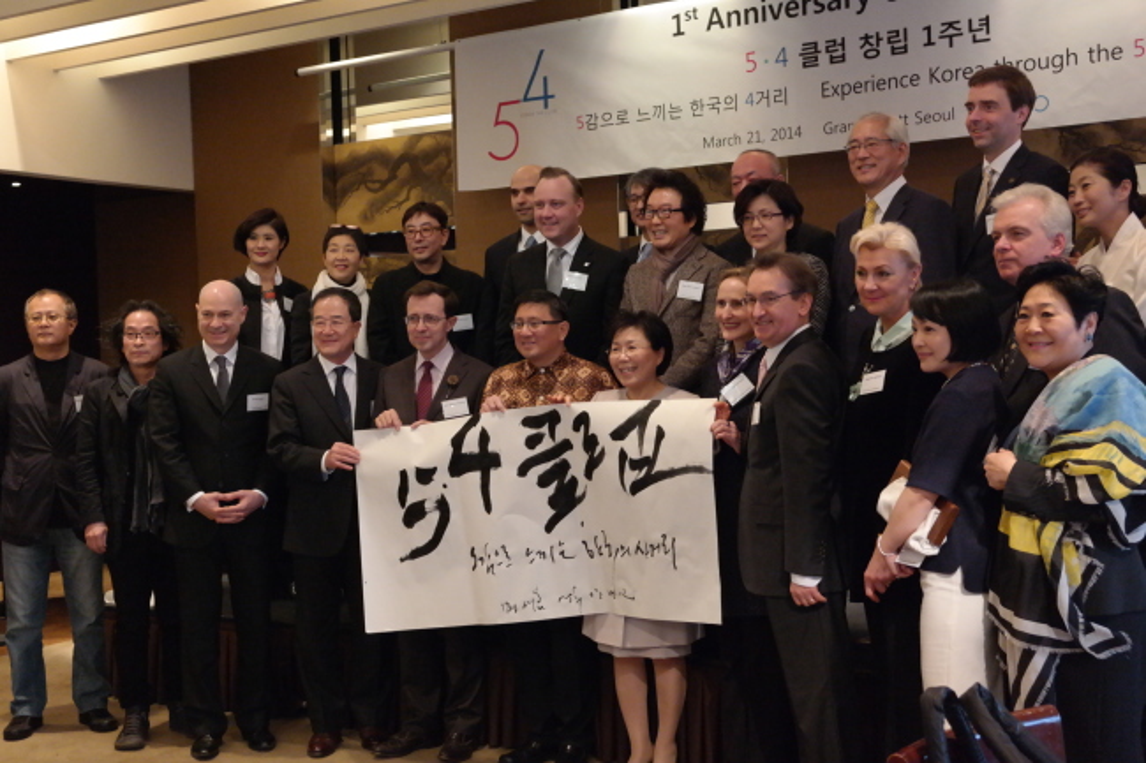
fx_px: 1368
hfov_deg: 45.4
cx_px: 573
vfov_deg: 31.2
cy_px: 382
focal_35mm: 43
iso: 3200
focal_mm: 28
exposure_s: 1/50
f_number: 4
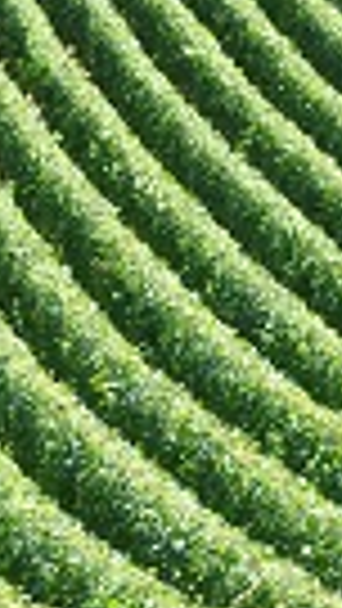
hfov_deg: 2.8
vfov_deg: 4.8
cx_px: 146
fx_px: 7121
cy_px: -360
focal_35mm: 442
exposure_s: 1/200
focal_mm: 52
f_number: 7.1
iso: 200
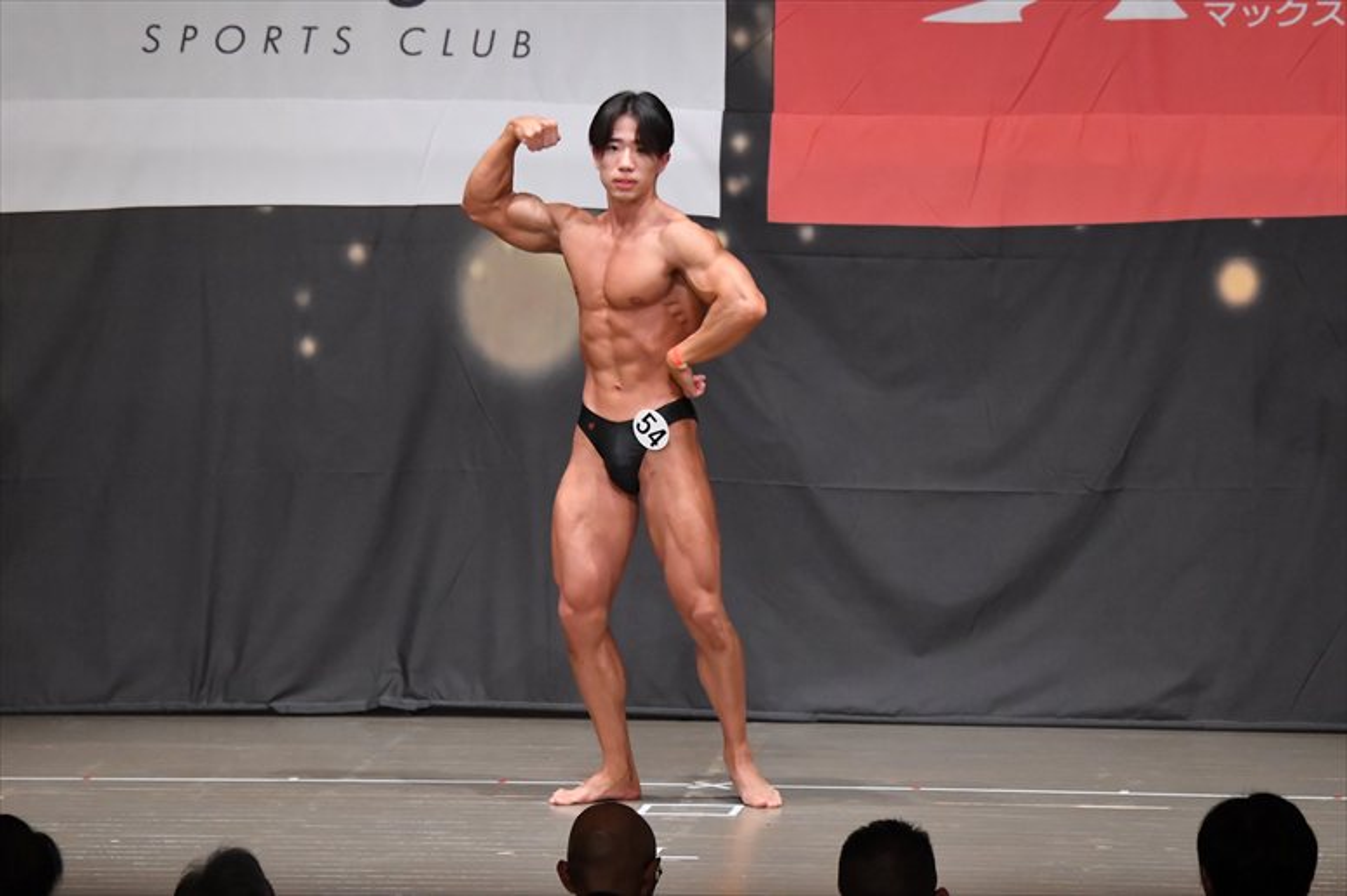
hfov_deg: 10.2
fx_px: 7555
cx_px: 674
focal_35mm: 202
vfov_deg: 6.8
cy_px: 448
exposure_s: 1/400
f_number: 5.6
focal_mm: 135
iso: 6400
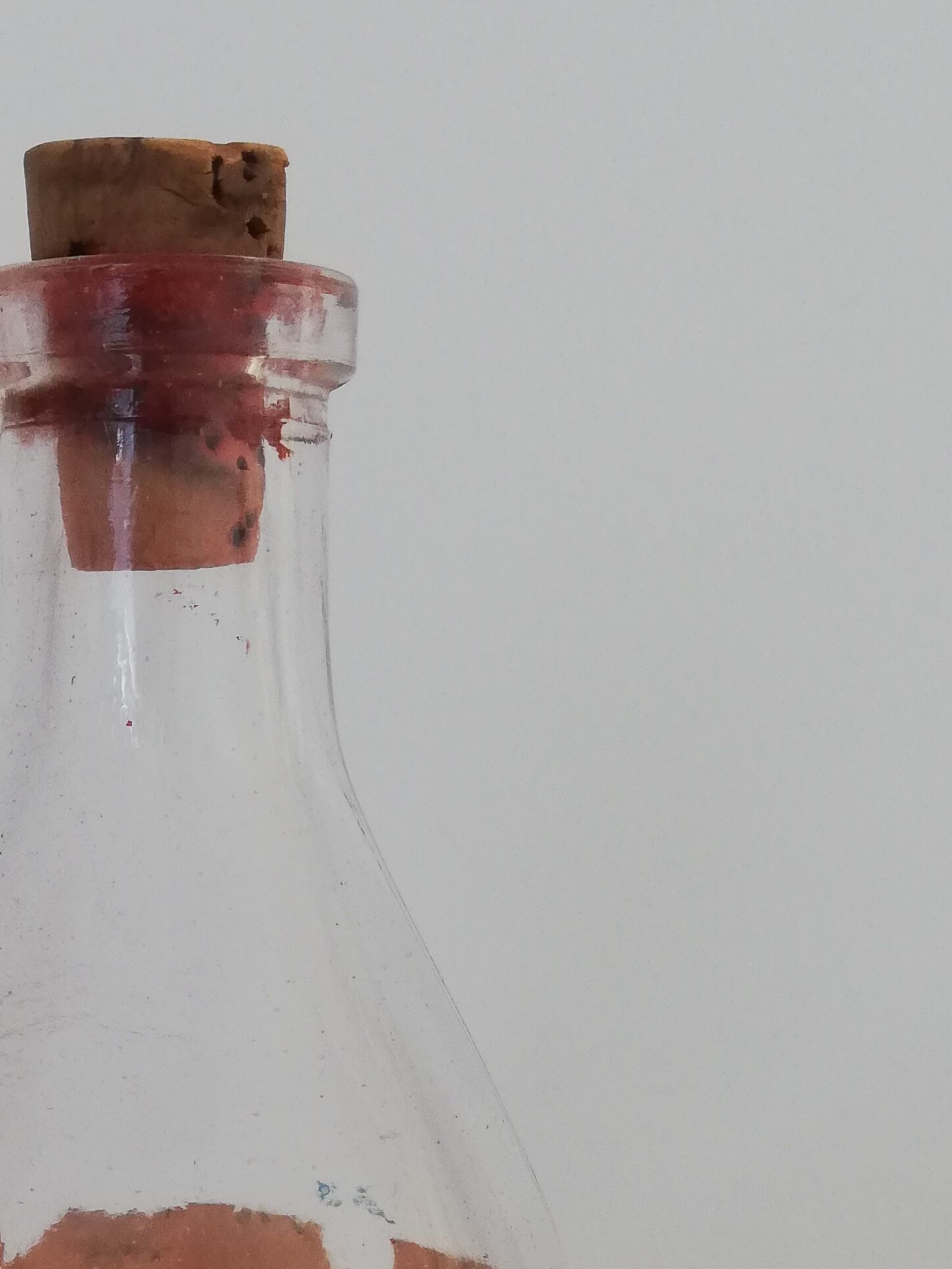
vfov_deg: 29.1
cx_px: 173
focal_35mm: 62
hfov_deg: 23.3
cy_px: 1284
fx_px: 2273
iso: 125
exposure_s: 1/50
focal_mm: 3.81
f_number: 2.2
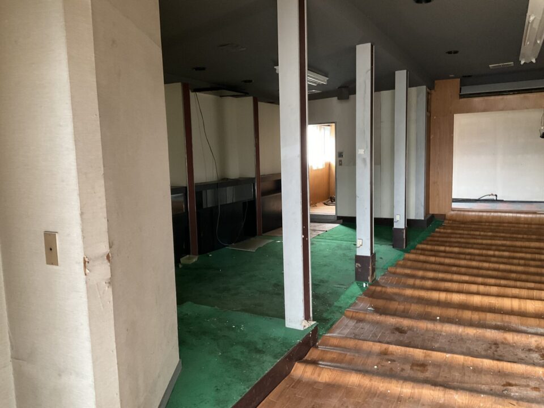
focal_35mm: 29
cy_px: 204
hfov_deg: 61.7
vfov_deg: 48.2
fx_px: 456
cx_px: 272
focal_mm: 3
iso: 320
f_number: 1.8
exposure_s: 1/43
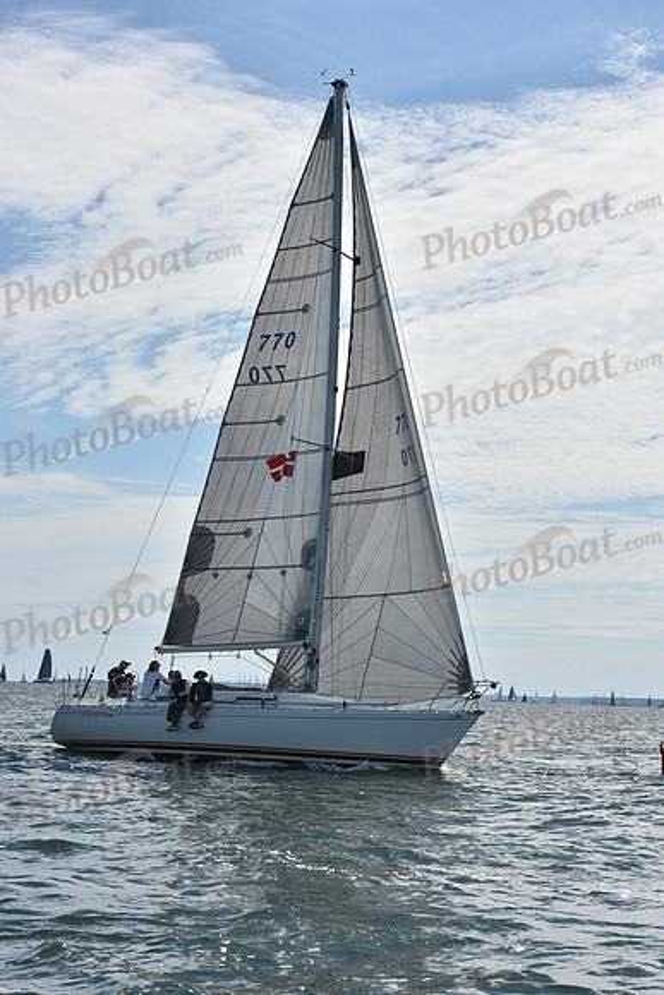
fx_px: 1935
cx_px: 332
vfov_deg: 28.8
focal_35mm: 70
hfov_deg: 19.5
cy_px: 498
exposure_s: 1/1000
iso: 320
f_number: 11
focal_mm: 70
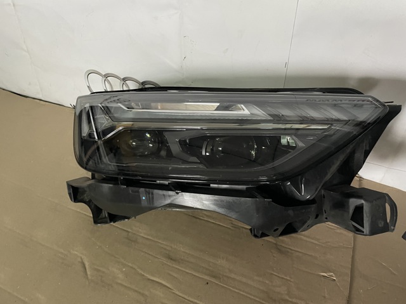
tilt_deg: -40.8
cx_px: 203
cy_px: 152
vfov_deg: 53.0
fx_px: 305
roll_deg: +4.0
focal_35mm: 26
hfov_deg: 67.3
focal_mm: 4.2
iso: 500
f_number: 1.6
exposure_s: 1/33
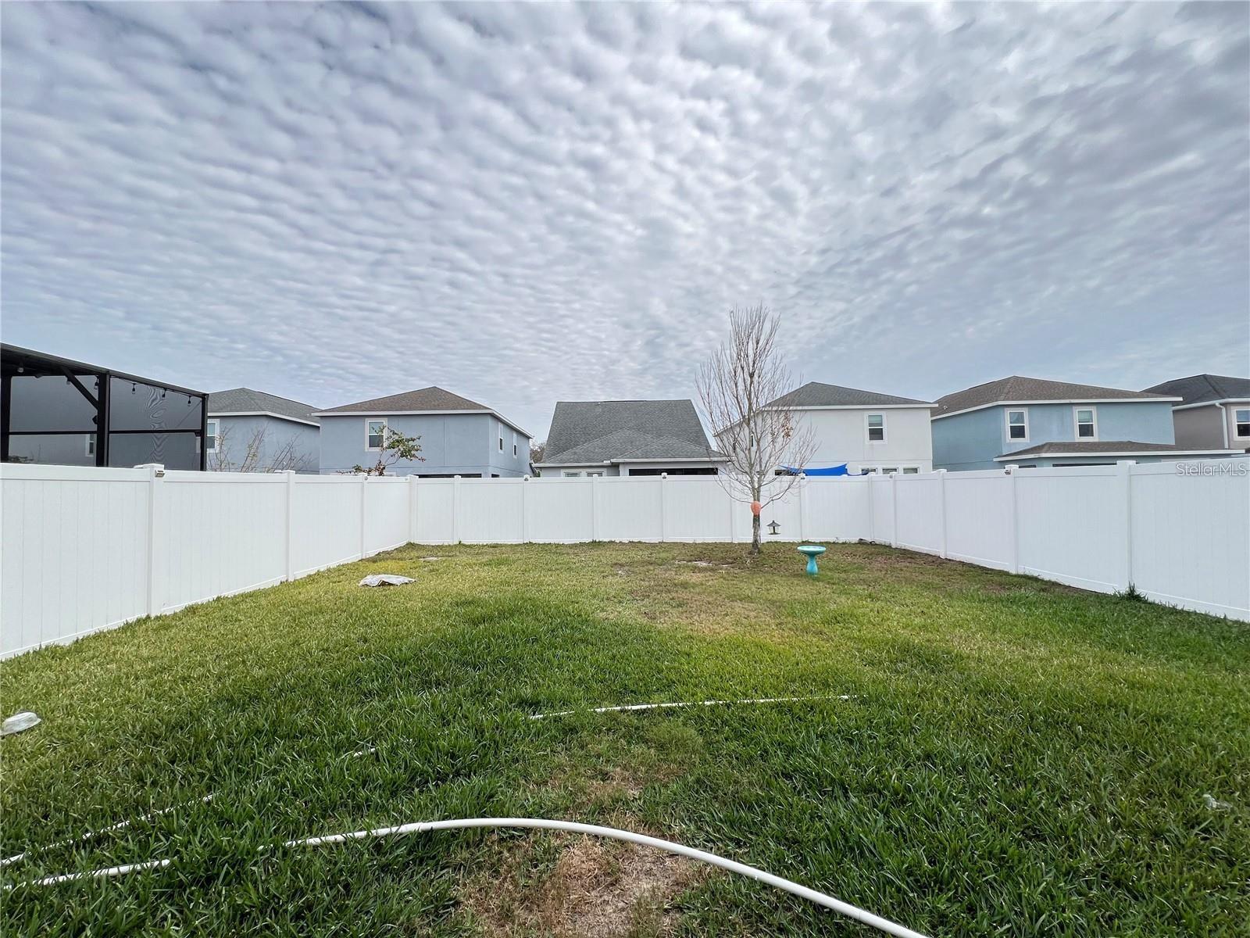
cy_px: 469
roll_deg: +1.4
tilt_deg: +2.9
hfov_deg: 106.2
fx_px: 469
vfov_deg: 89.9
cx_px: 625
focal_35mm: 13
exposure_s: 1/840
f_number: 1.8
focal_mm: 1.57
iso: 32
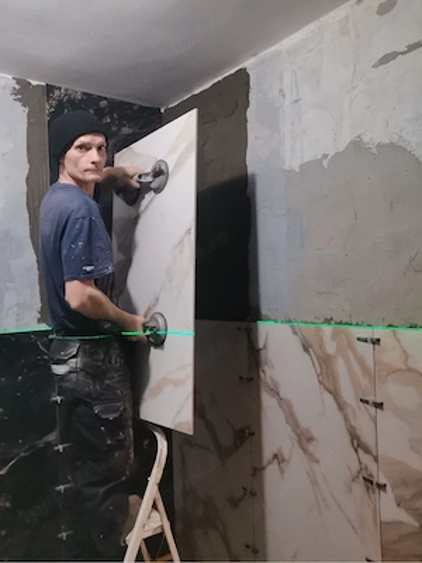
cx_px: 211
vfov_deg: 67.3
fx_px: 423
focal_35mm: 26
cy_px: 282
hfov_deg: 53.1
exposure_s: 1/50
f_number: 2
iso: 200
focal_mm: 3.85
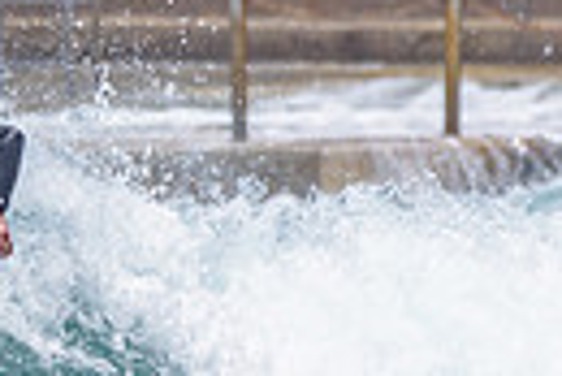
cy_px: 415
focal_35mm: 2728
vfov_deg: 0.5
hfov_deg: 0.8
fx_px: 42634
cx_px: -326
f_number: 5.6
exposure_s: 1/2000
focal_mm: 500
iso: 125
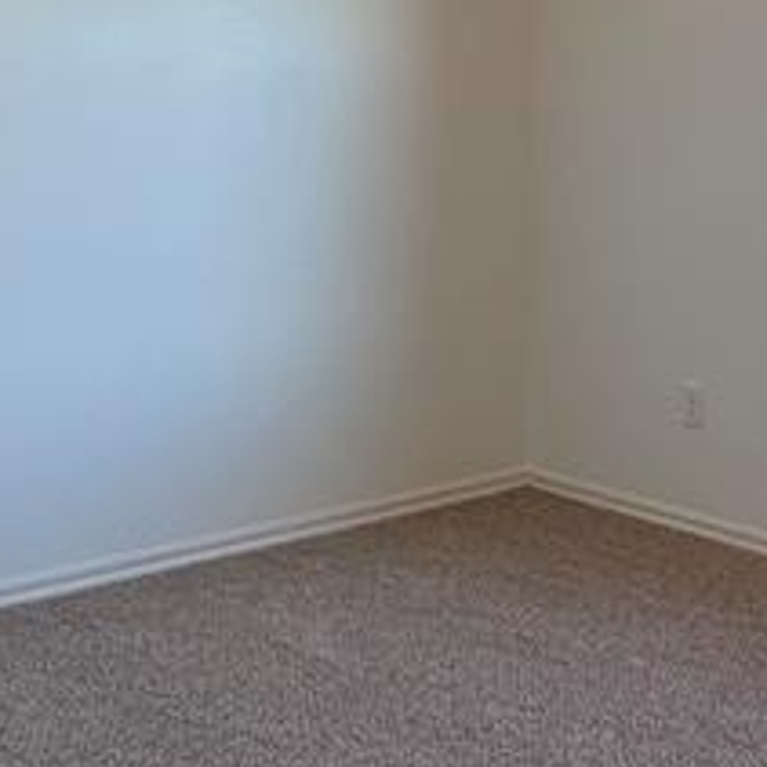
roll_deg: -0.5
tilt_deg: +0.4
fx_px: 1504
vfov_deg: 27.8
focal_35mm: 60
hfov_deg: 26.9
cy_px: 109
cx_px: 782
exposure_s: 1/120
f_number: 2.2
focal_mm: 2.22
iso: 64
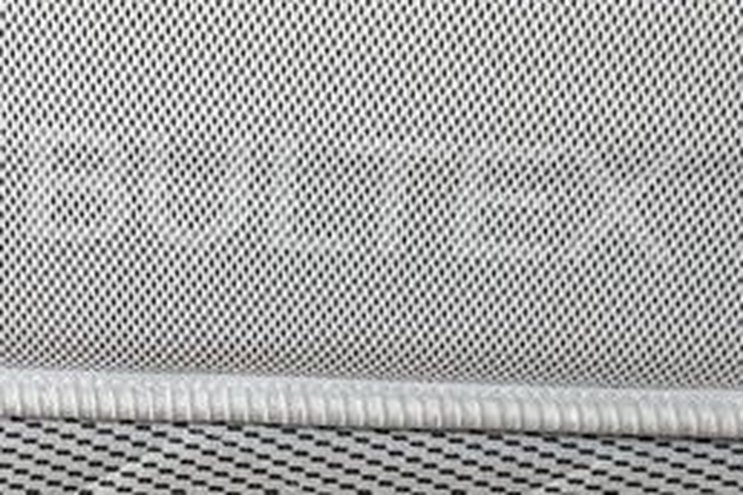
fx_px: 2415
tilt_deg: -22.7
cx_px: -37
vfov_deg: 11.7
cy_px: 354
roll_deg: -1.3
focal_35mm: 117
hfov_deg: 17.0
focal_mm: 4.15
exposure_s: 1/33
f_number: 2.2
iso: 125
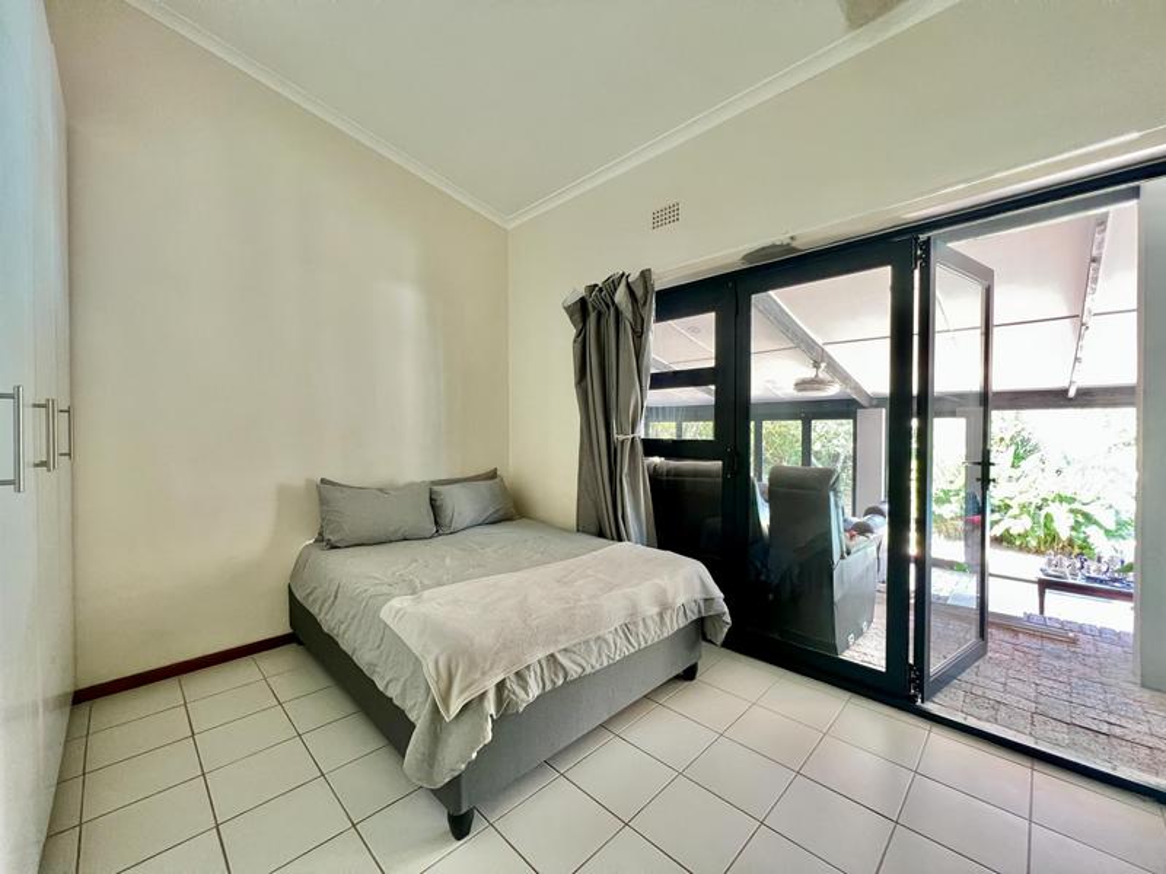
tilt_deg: -1.8
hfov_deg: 106.2
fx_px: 438
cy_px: 437
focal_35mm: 13
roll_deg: +0.1
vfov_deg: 89.9
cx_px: 583
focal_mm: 1.57
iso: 640
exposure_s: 1/60
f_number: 1.8
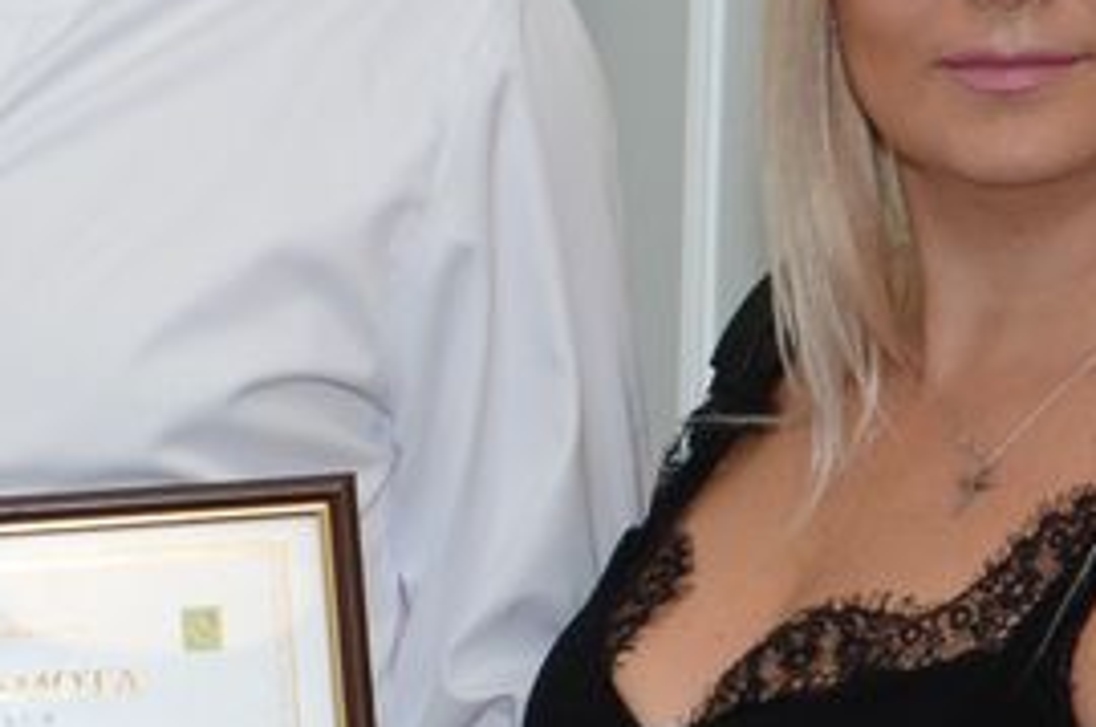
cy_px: 441
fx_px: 8284
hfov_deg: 7.5
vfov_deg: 5.0
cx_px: -503
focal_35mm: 273
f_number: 4.5
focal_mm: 35
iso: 800
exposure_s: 1/250
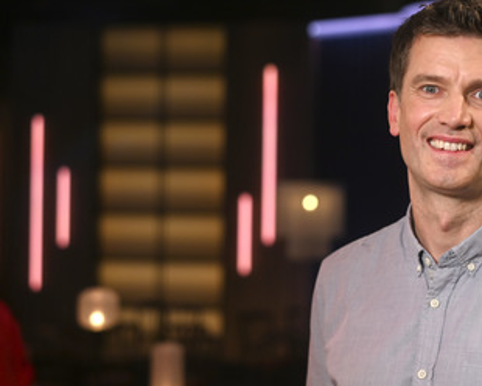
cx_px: 326
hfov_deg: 25.2
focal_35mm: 75
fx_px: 1070
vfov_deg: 20.4
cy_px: 219
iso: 1250
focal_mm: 55
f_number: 2.5
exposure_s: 1/500
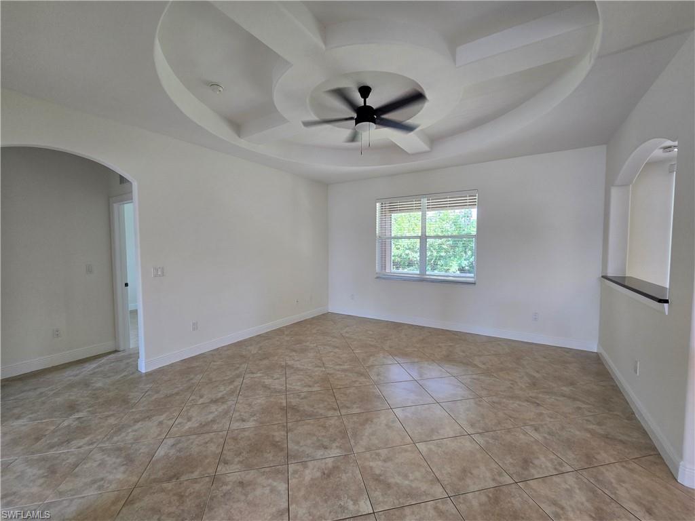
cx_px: 348
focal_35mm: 13
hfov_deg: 106.2
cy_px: 260
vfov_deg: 89.9
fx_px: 261
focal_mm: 2.2
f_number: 2.2
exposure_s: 1/60
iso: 100
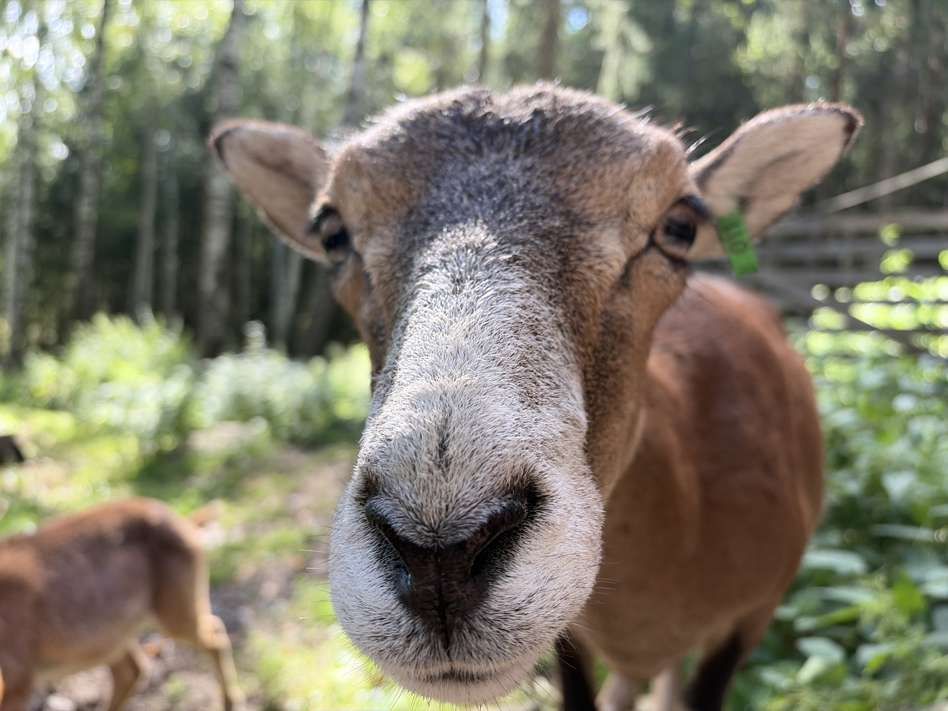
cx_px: 474
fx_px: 712
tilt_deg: -2.5
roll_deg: -4.5
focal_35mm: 26
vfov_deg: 53.1
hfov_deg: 67.3
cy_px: 356
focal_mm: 5.96
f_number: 1.6
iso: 40
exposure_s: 1/191
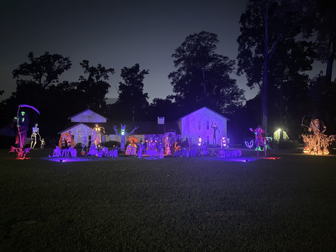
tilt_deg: +3.6
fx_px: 233
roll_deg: -0.8
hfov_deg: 71.6
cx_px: 168
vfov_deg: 56.8
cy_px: 126
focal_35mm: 24
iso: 1600
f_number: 1.78
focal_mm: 6.76
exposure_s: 1/15
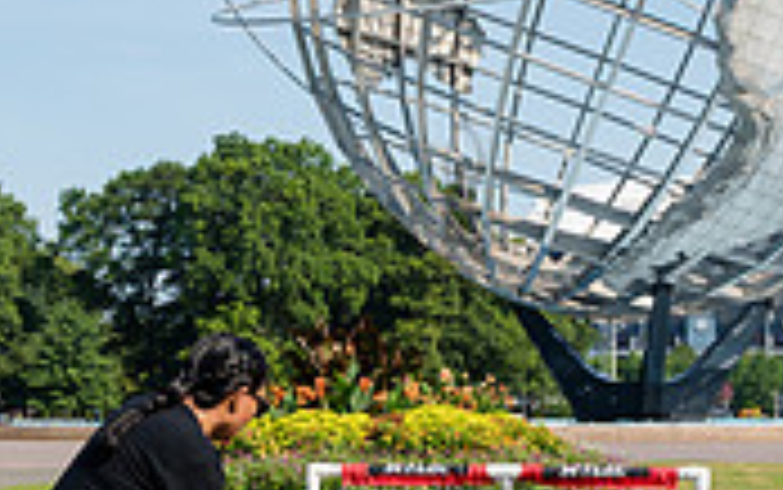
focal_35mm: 98
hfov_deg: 21.2
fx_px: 2093
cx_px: 407
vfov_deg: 13.0
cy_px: 620
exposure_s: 1/2500
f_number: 3.5
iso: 400
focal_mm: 27
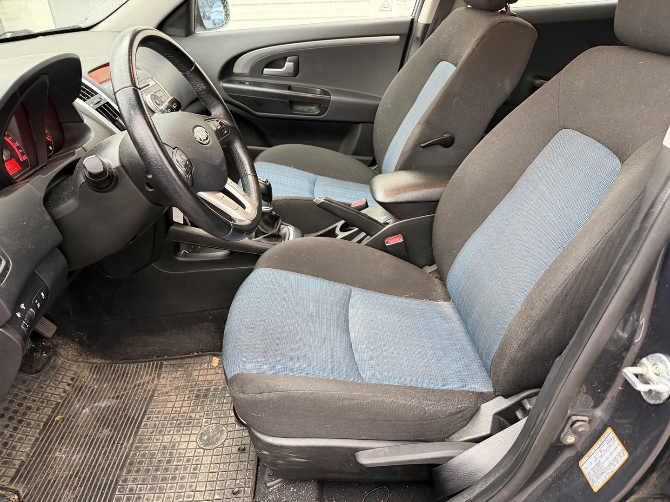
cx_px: 335
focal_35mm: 24
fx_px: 465
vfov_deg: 56.8
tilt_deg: -26.6
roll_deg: -1.9
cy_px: 251
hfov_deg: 71.6
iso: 320
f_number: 1.78
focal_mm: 6.76
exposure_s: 1/60
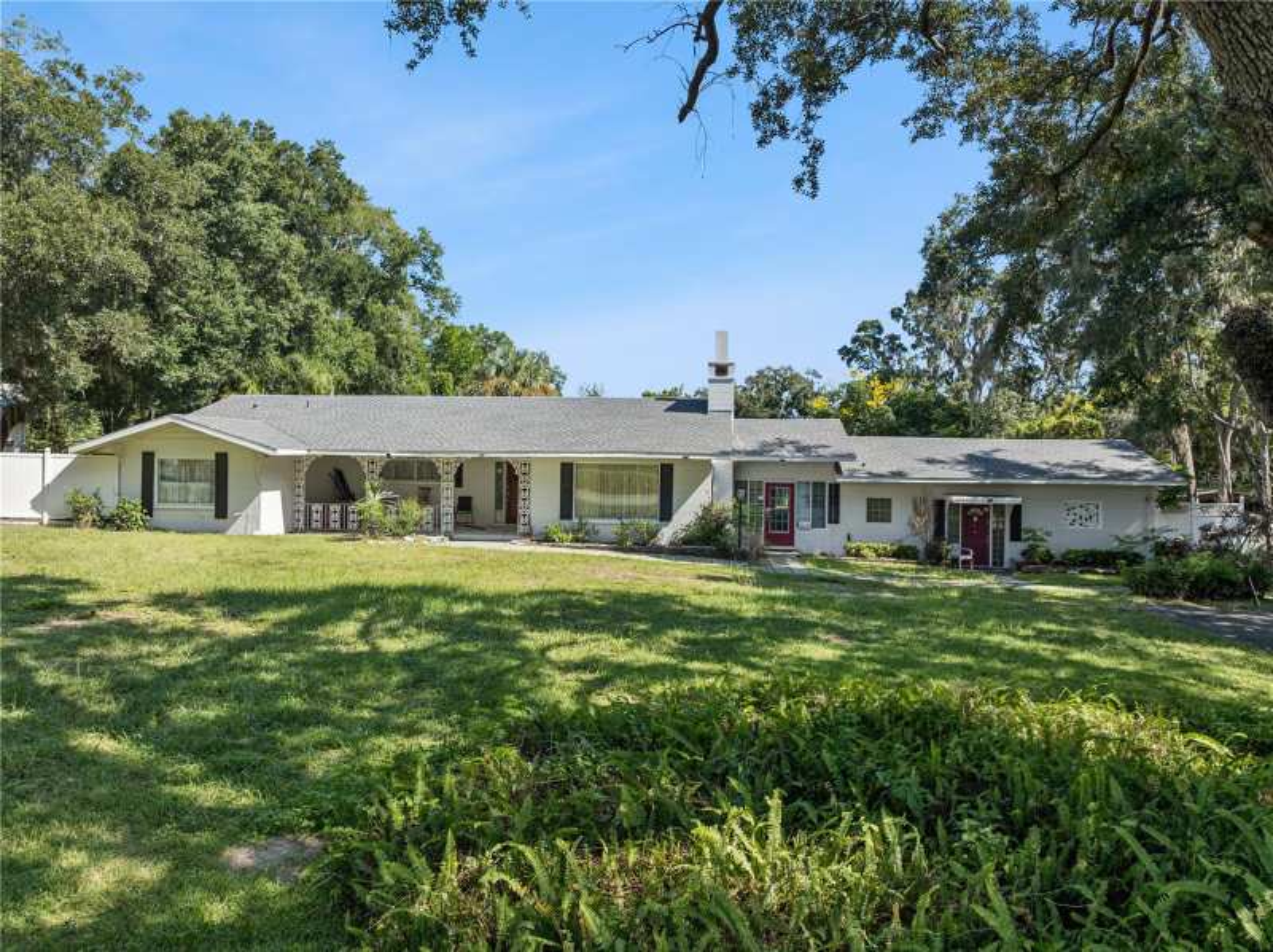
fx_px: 882
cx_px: 636
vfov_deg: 56.7
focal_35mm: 24
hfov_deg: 71.7
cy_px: 476
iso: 140
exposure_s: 1/1250
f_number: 2.8
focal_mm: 12.3
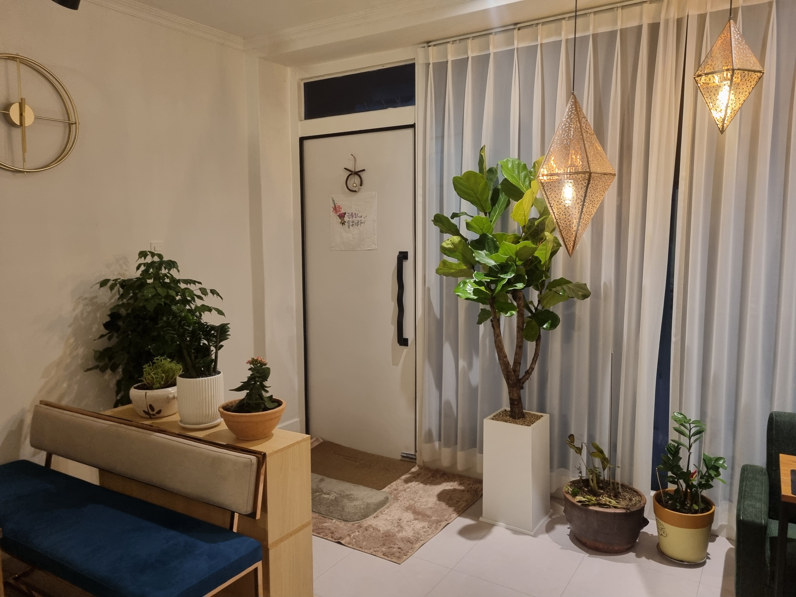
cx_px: 398
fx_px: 598
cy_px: 298
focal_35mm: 26
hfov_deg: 67.3
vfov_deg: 53.1
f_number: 1.8
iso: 400
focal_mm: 5.4
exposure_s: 1/40
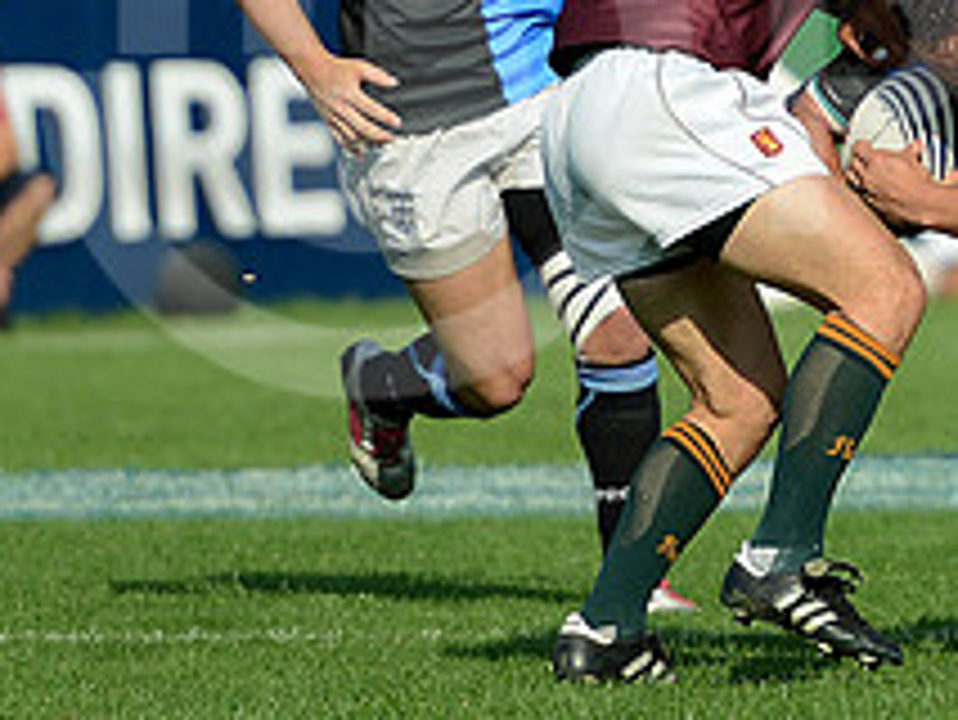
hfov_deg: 3.9
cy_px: 79
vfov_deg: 2.9
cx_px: 1133
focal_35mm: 510
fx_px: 14122
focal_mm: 195
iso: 250
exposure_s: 1/2500
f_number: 2.8
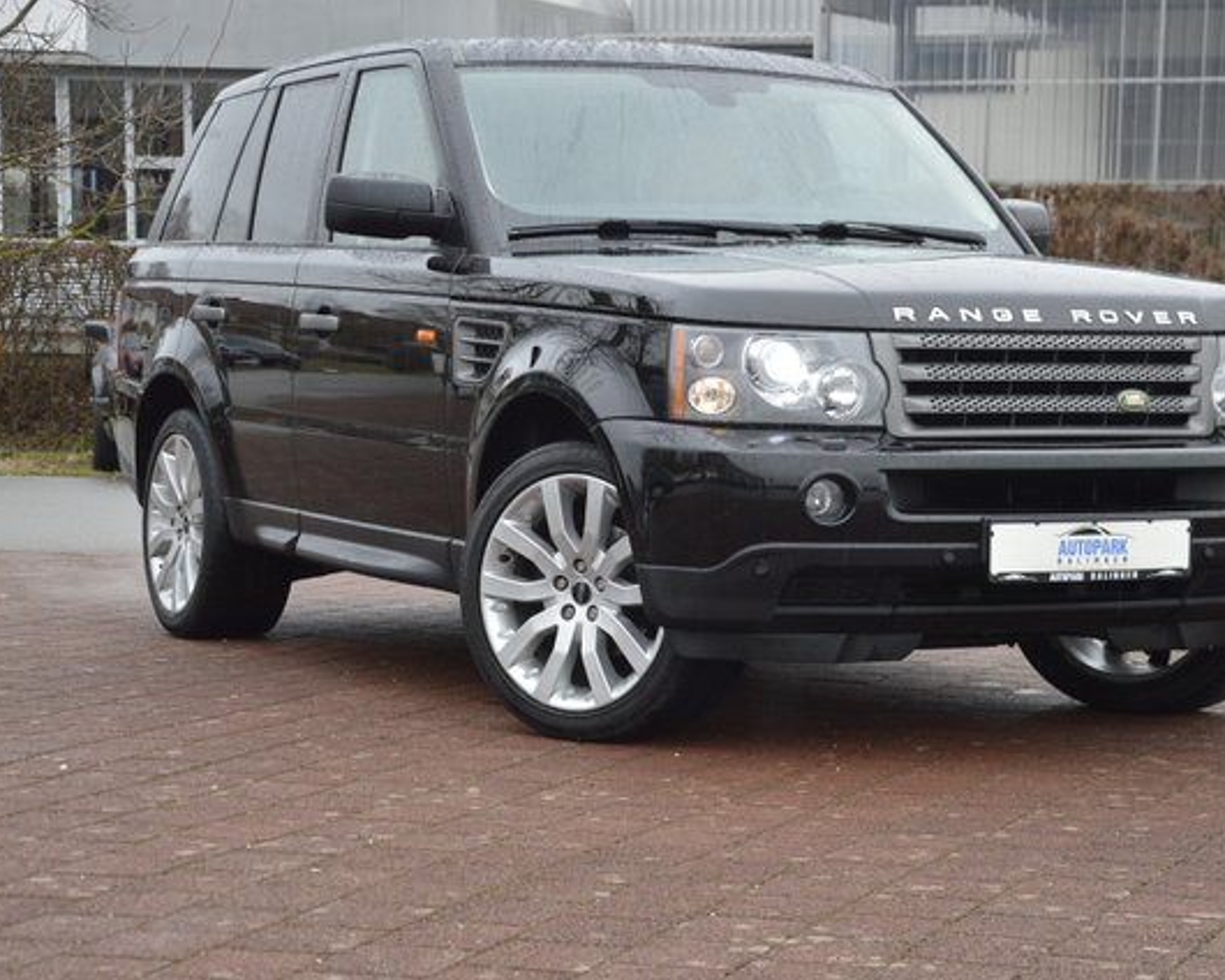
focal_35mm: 85
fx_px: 3082
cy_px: 490
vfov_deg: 18.1
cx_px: 726
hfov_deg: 22.5
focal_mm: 50
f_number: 5.6
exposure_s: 1/125
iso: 400
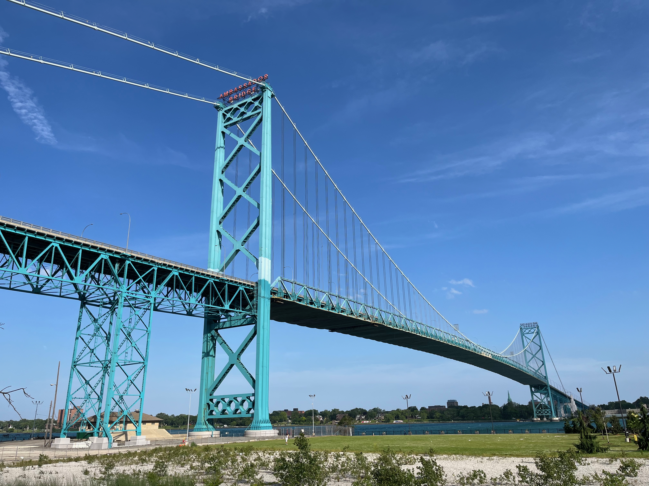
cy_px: 243
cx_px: 324
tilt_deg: +19.4
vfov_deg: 53.1
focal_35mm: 26
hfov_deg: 67.3
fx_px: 487
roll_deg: +2.4
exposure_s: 1/3876
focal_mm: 5.1
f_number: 1.6
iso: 50
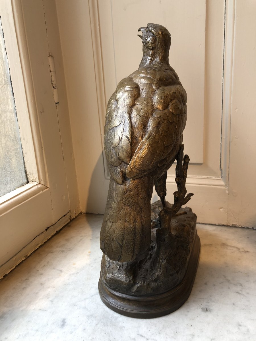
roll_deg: +3.7
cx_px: 128
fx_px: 276
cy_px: 170
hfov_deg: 49.7
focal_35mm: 28
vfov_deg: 63.4
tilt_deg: -17.2
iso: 32
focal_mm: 4
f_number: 1.8
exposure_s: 1/50
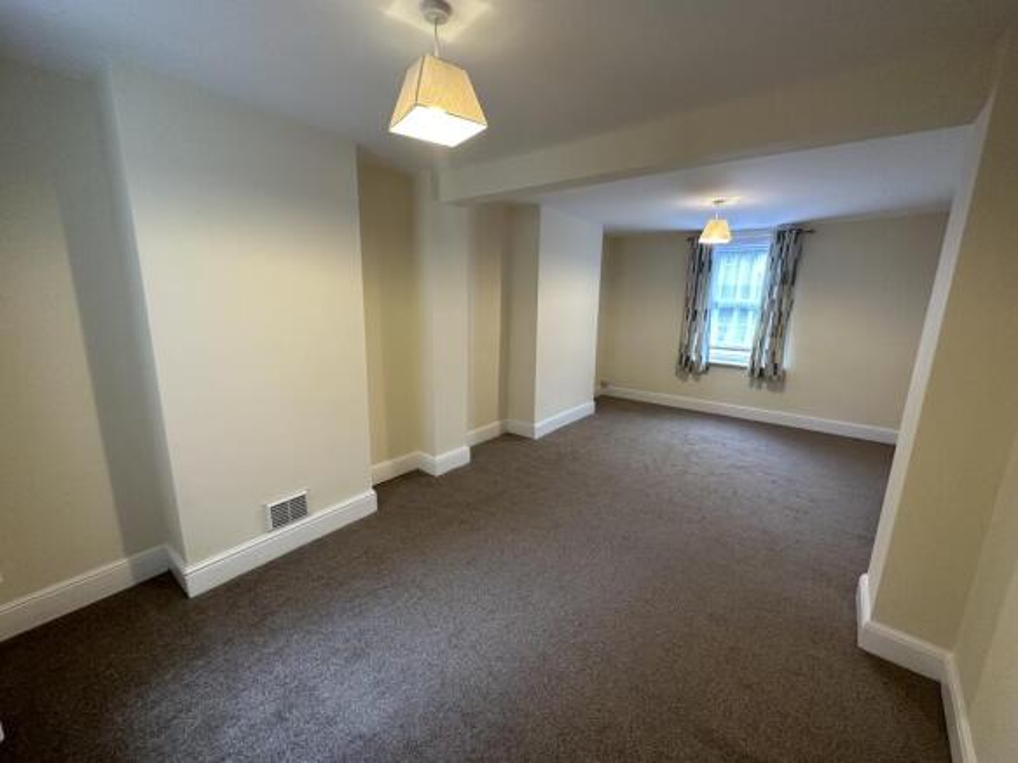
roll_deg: -1.1
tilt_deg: -12.1
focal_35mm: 14
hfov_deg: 102.1
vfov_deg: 85.7
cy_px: 382
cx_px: 509
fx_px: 412
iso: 250
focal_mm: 2.22
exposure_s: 1/100
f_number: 2.2
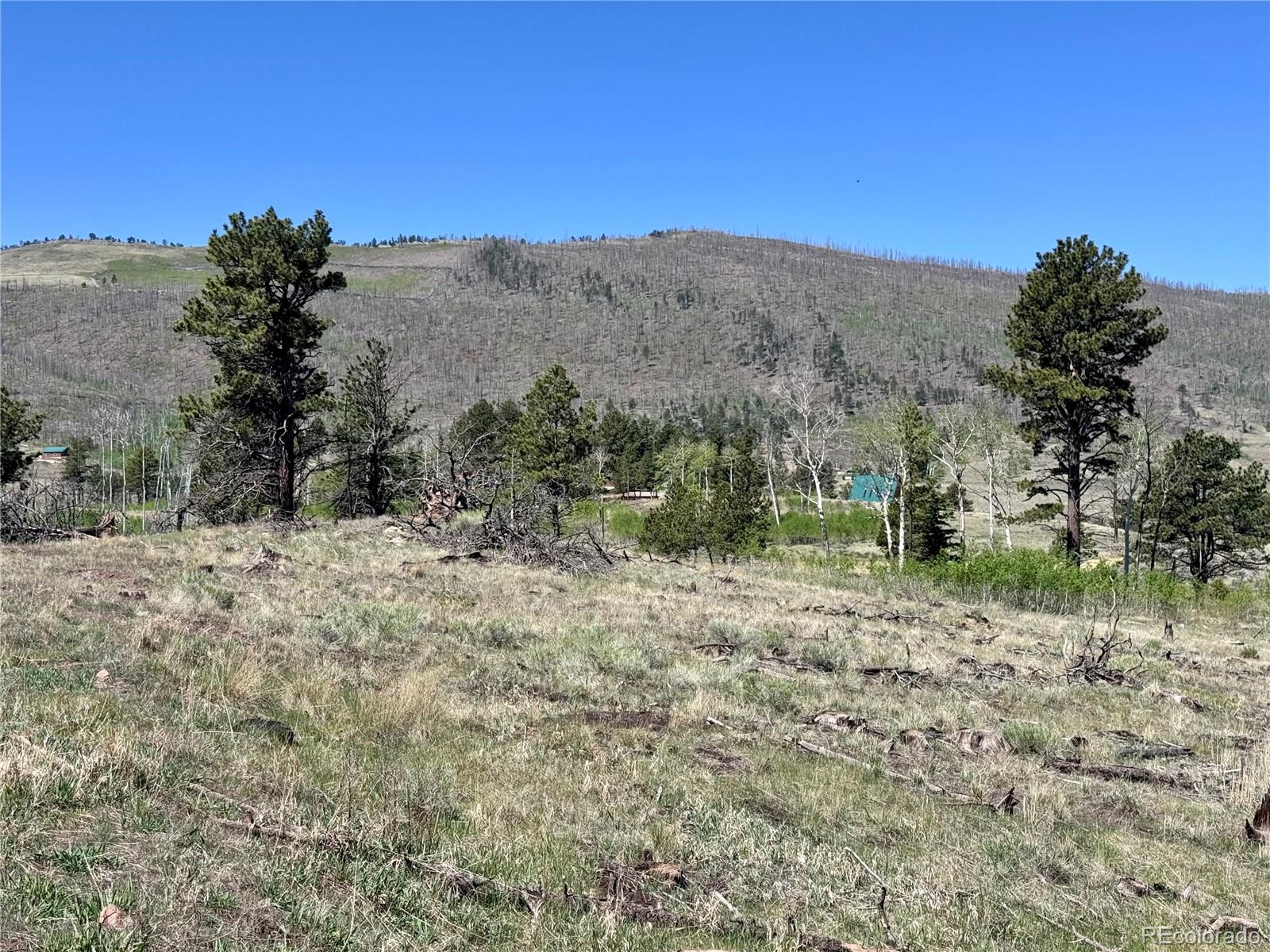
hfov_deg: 39.7
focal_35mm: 48
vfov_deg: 30.3
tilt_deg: -0.8
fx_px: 1761
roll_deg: +0.2
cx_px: 635
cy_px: 476
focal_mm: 6.76
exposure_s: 1/4049
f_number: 1.78
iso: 64
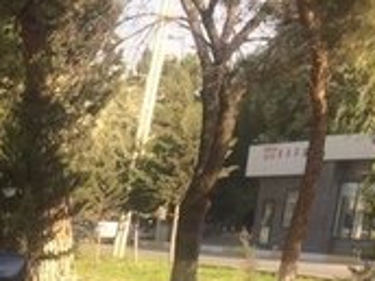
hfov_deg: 15.2
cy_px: 535
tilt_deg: -16.2
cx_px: -314
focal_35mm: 111
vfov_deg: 12.1
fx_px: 1202
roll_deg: +0.3
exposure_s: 1/641
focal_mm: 4.15
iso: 32
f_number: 2.2
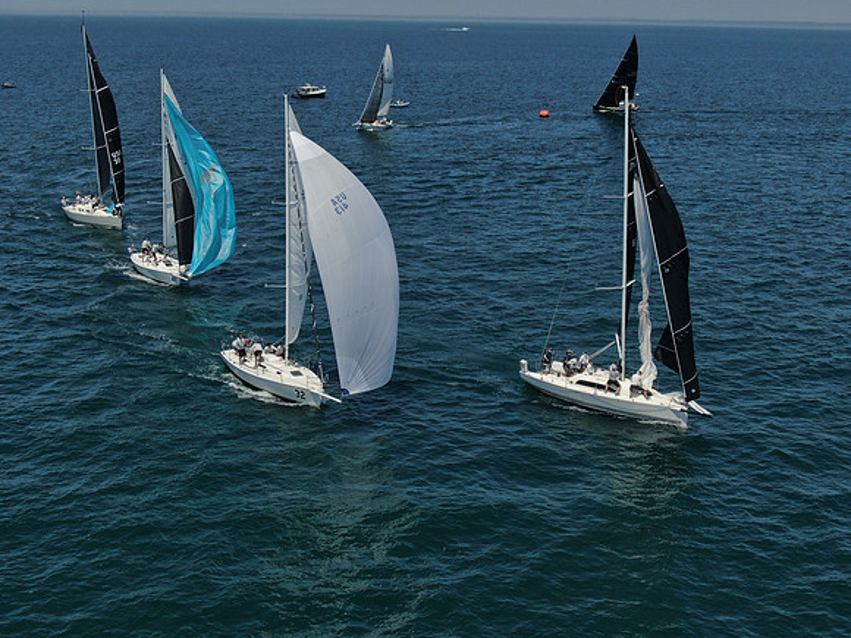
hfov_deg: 39.7
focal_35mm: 48
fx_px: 1180
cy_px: 319
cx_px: 426
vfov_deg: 30.3
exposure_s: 1/1600
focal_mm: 8.6
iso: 100
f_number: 3.8
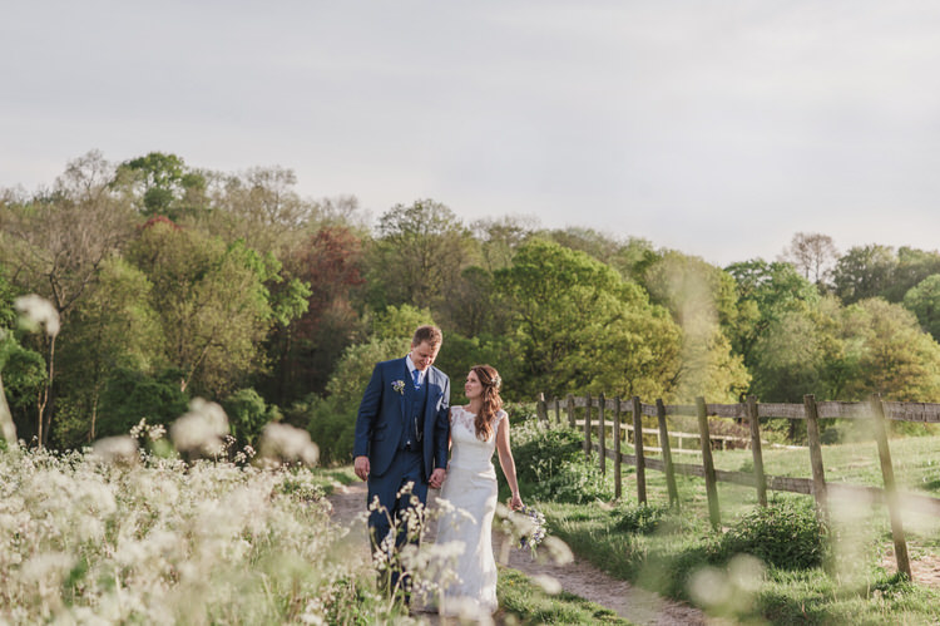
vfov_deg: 16.1
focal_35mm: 85
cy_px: 313
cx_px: 470
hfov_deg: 23.9
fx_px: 2218
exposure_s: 1/640
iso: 200
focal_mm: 85
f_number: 4.5
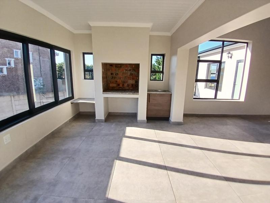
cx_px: 135
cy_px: 102
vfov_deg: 74.7
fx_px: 133
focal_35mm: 17
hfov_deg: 91.0
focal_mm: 1.4
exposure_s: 1/223
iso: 50
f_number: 2.2
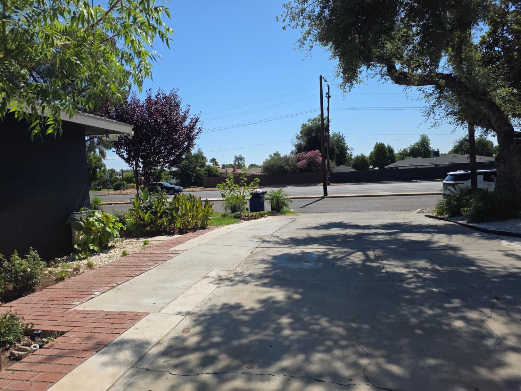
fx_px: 346
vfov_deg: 58.9
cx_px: 260
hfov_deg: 73.9
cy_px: 196
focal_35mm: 23
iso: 80
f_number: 1.7
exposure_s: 1/6809
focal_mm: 6.25
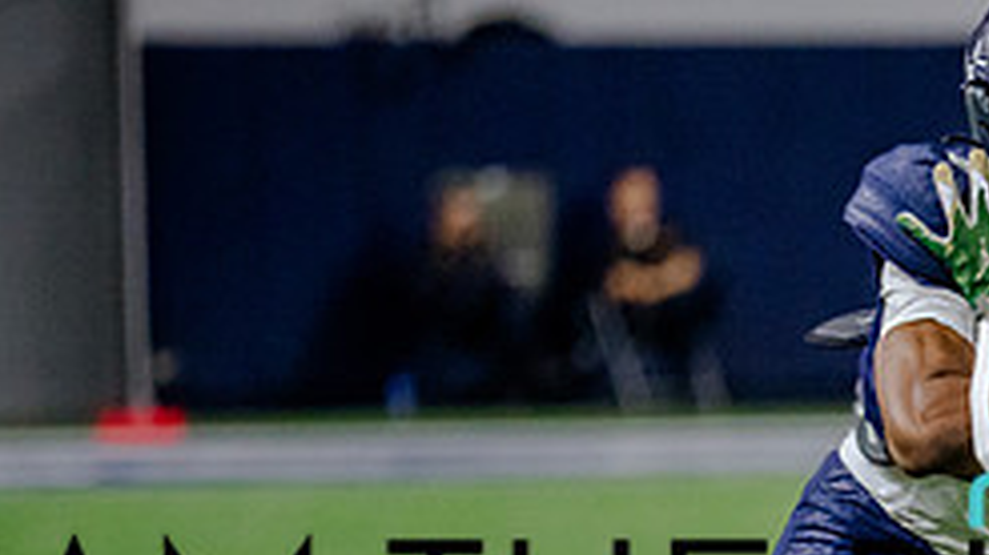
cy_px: 762
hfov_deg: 3.0
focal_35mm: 713
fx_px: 18686
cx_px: 1536
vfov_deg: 1.7
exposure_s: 1/1250
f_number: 2.8
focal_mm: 200
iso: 3200
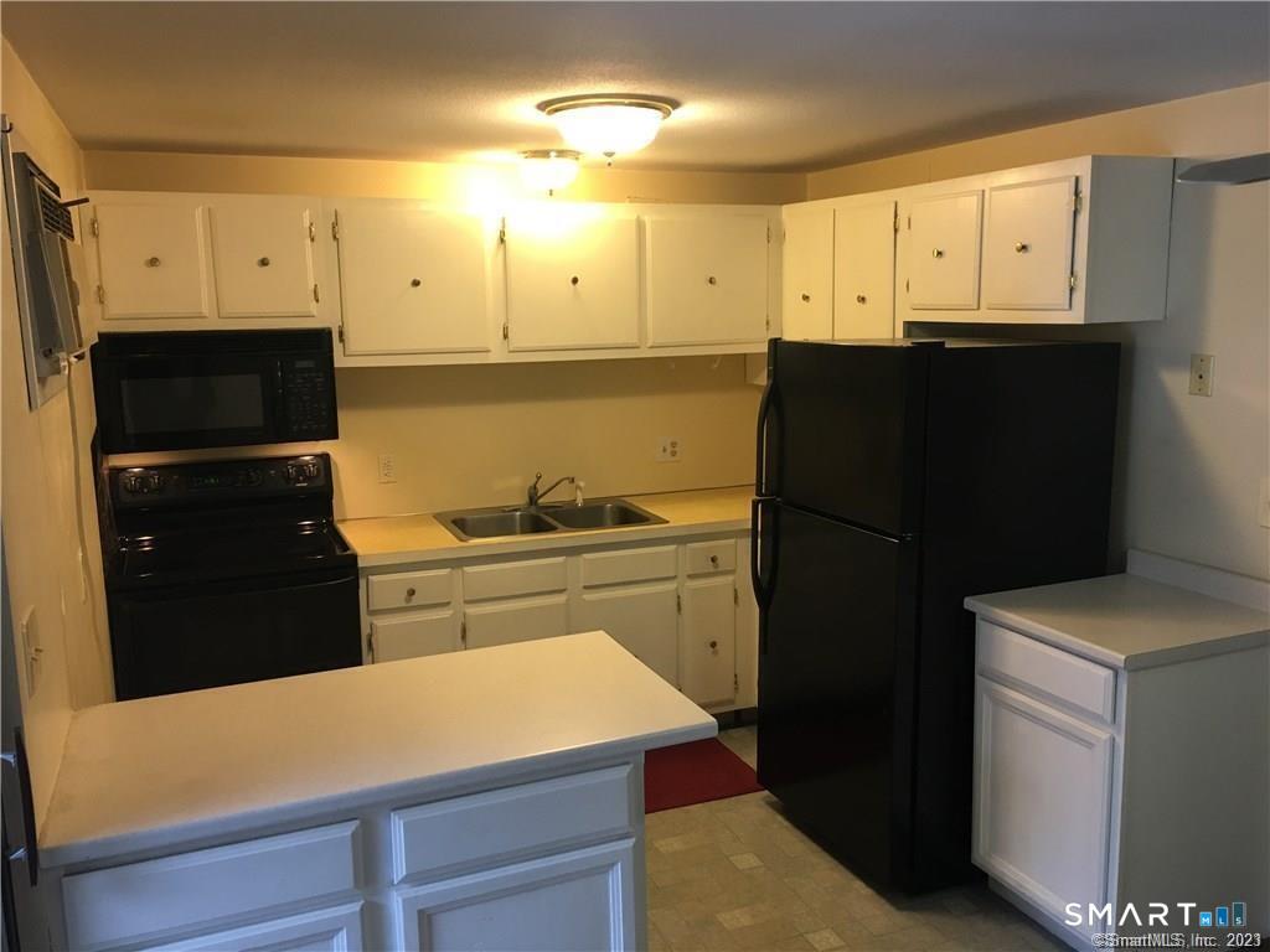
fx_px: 1064
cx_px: 635
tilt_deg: -10.2
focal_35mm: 29
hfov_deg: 61.7
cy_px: 476
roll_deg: +0.9
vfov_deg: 48.2
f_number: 2.2
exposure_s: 1/30
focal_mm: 4.15
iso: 100
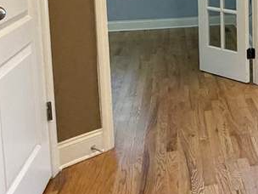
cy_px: -13
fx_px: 440
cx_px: 361
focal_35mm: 59
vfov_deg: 23.5
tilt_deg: -6.0
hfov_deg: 26.2
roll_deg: +0.1
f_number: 2.2
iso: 250
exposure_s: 1/60
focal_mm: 2.22
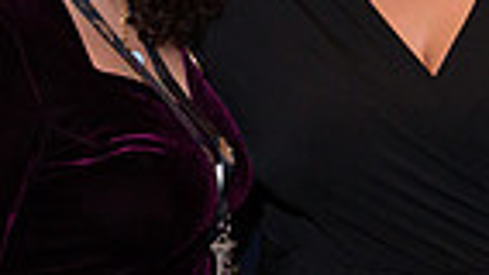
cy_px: 79
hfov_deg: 14.7
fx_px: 1881
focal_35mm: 145
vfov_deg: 8.4
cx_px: 420
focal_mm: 34
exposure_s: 1/200
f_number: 3.2
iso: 1600
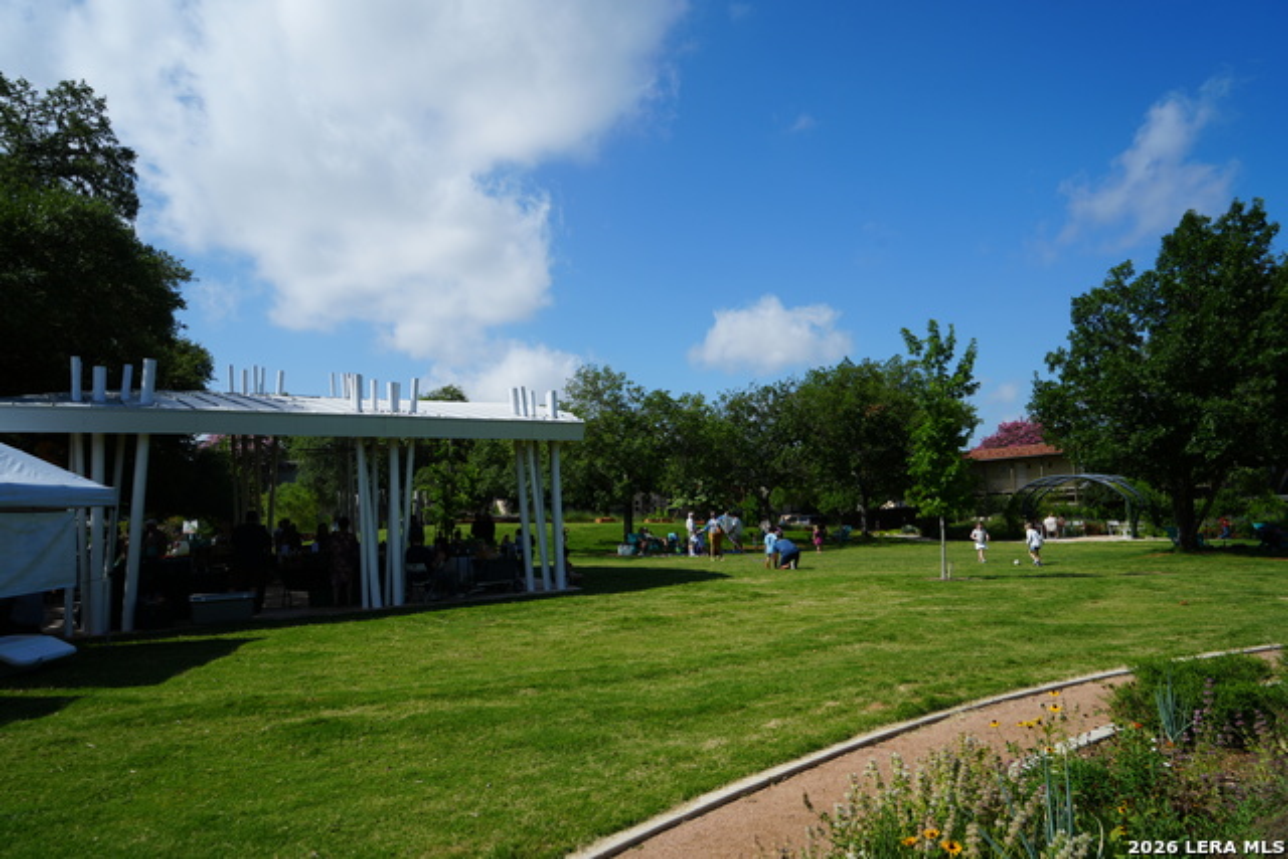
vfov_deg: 53.2
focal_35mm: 24
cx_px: 644
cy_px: 430
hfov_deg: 73.7
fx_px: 859
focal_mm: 24
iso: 100
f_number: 10
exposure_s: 1/250
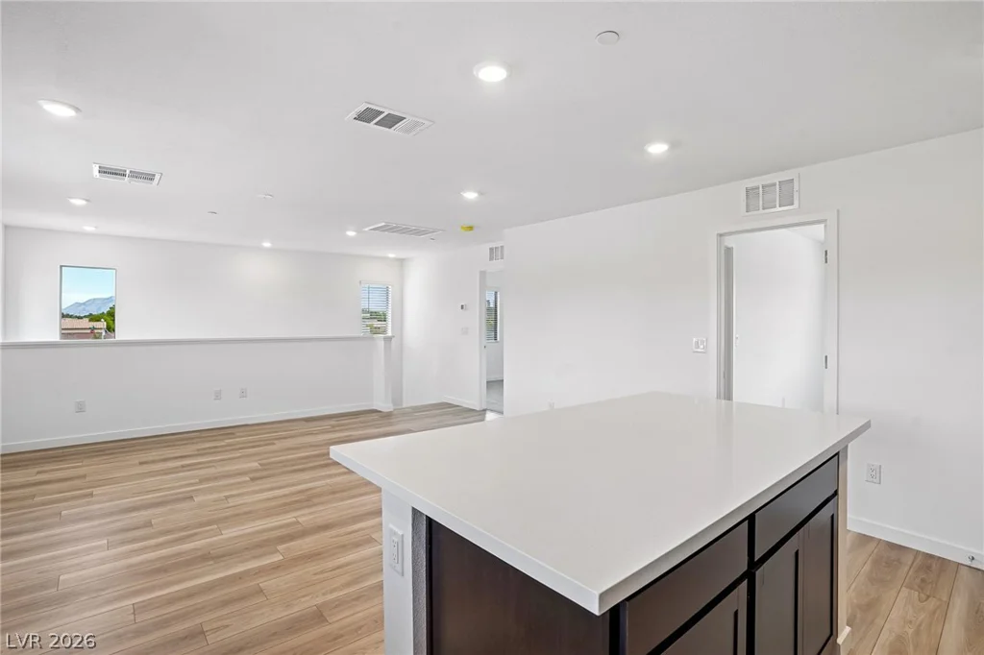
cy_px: 328
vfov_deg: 73.7
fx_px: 437
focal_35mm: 16
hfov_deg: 96.8
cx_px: 492
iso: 250
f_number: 8
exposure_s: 1/30
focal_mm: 16
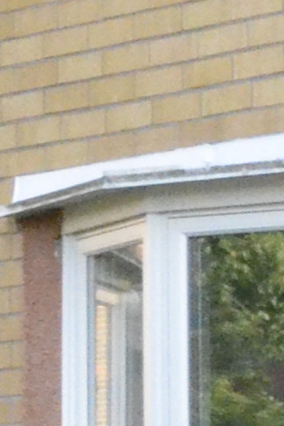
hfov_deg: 4.8
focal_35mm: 193
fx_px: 2285
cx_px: 1719
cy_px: 341
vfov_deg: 10.6
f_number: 16
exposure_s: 1/250
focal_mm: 13
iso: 6400
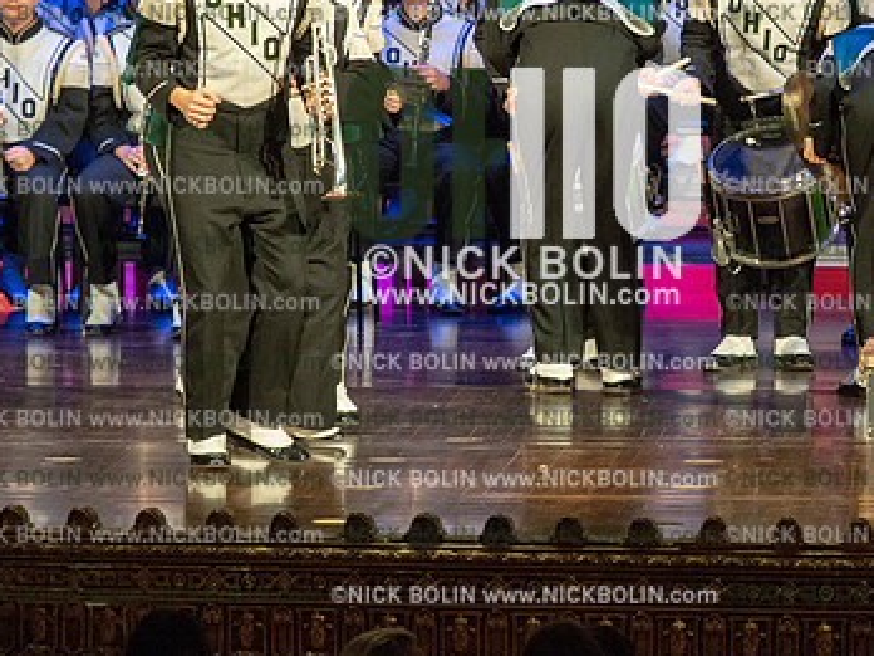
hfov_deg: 5.2
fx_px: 9695
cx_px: 522
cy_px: 186
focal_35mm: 384
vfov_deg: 3.9
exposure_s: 1/250
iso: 8000
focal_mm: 240
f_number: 5.6
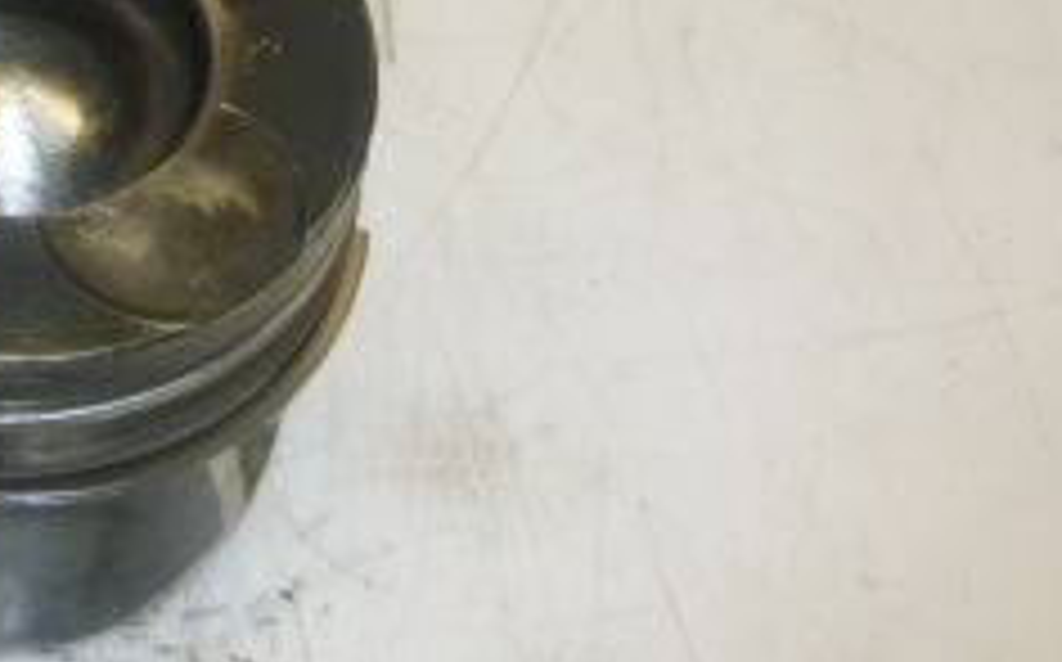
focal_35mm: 72
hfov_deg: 26.6
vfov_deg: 17.9
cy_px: 135
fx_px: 2082
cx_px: -68
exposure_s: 1/60
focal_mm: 4.5
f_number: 3.1
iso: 100
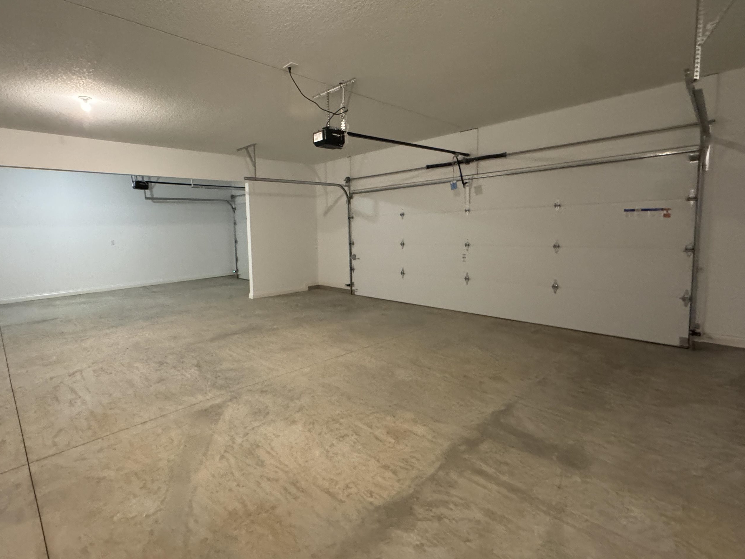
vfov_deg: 74.6
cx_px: 309
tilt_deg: -3.4
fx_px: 366
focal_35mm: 17
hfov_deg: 90.2
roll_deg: +1.0
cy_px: 258
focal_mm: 2.22
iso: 1000
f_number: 2.2
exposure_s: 1/60
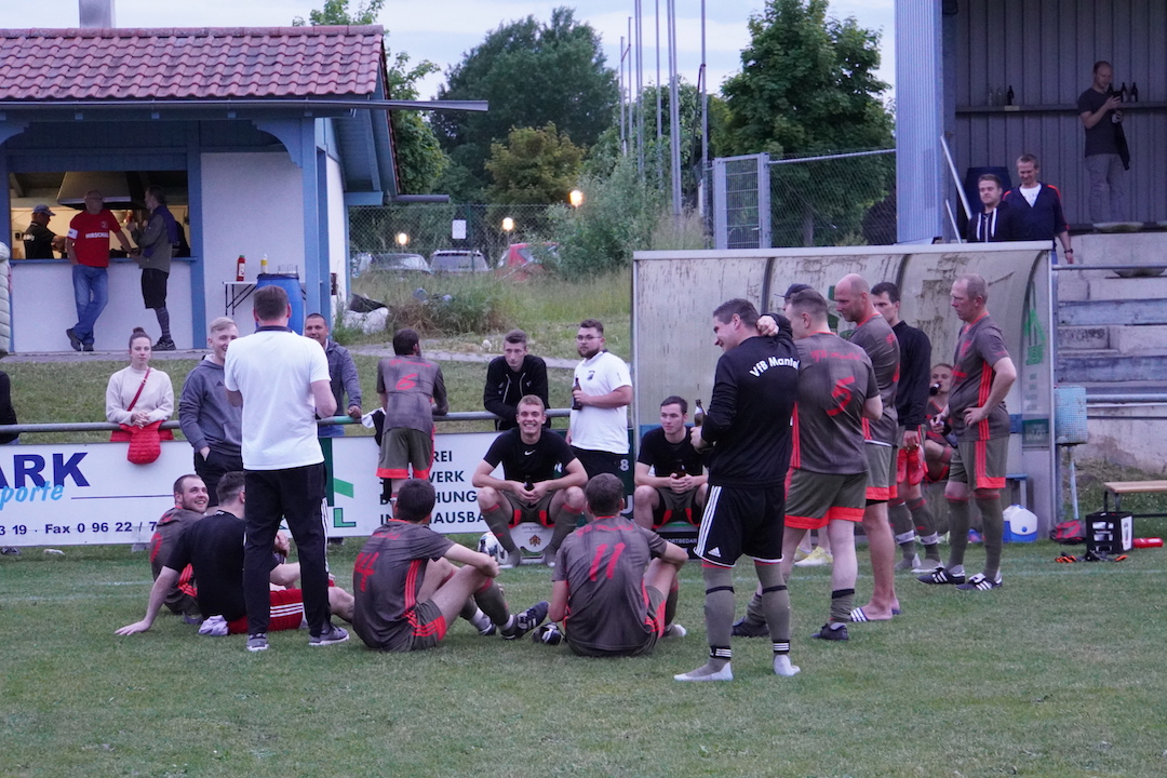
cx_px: 584
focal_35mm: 82
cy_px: 389
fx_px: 2674
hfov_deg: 24.6
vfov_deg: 16.6
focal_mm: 55
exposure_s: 1/80
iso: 6400
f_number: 5.6
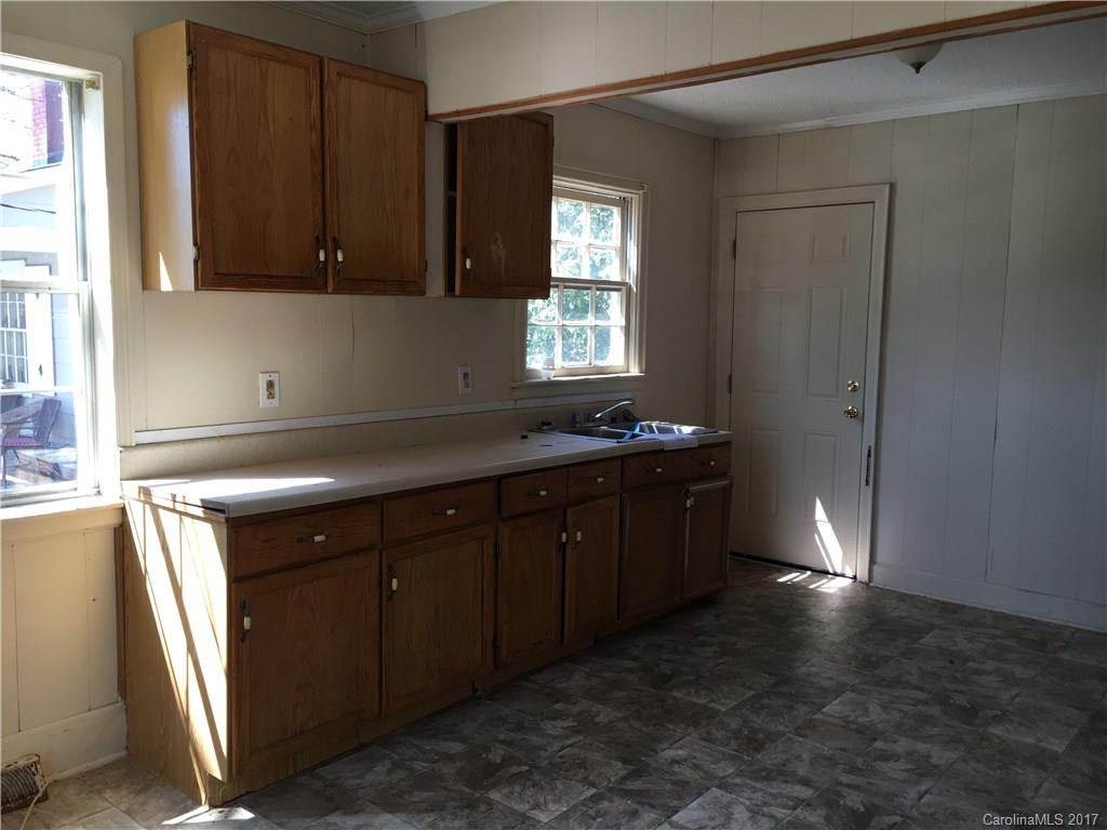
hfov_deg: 61.7
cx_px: 554
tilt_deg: -7.0
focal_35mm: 29
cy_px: 415
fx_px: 927
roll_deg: -1.0
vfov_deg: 48.2
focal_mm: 4.15
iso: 40
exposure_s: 1/120
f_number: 2.2
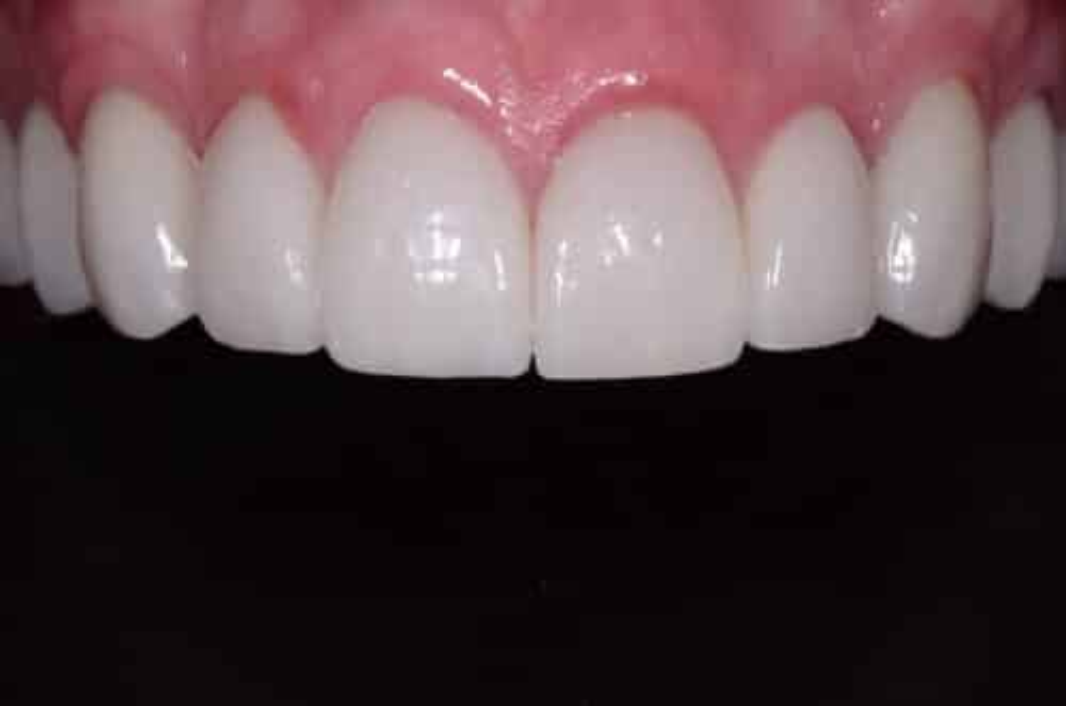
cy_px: 353
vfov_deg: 10.7
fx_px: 3767
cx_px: 533
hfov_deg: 16.1
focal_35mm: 128
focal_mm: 85
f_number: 32
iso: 200
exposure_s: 1/250
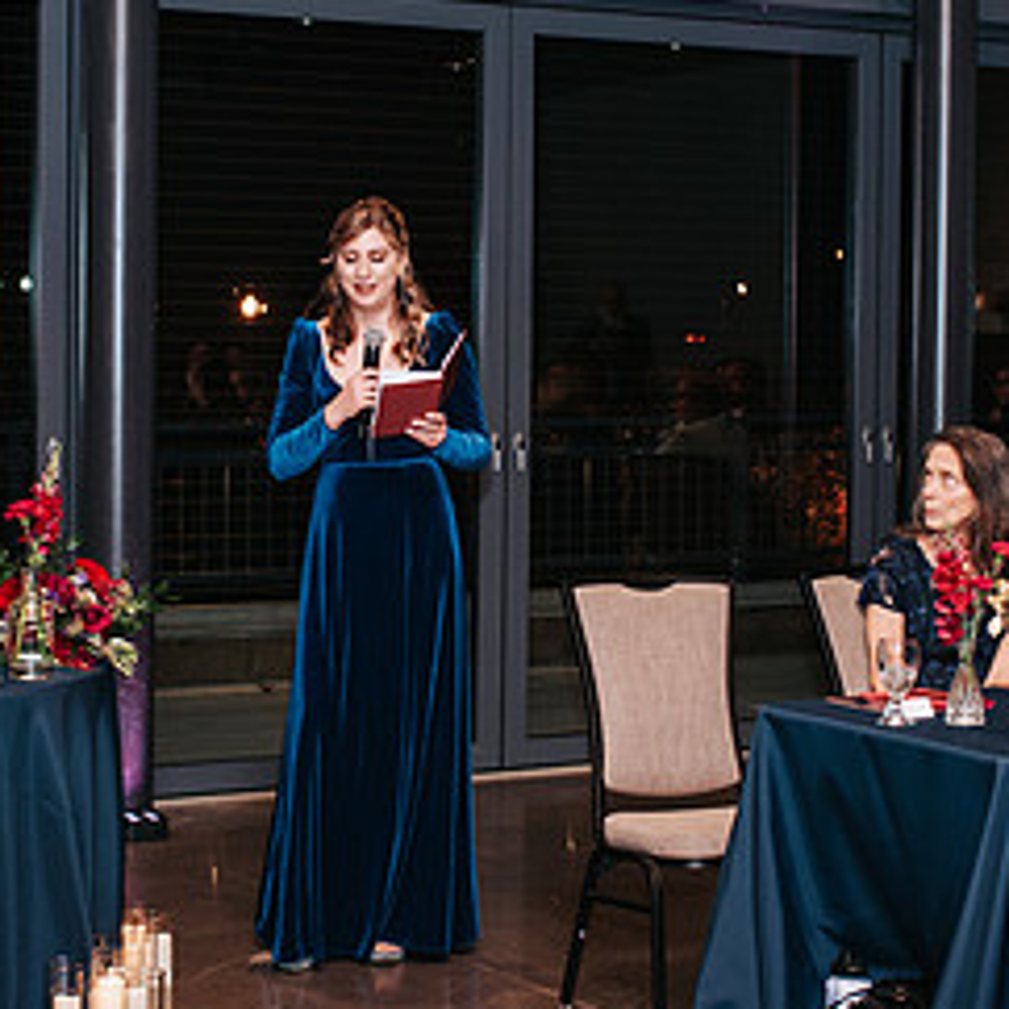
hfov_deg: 19.7
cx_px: 340
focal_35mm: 88
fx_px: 2902
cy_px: 419
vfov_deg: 19.7
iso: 1000
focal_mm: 35
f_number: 2.8
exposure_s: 1/200
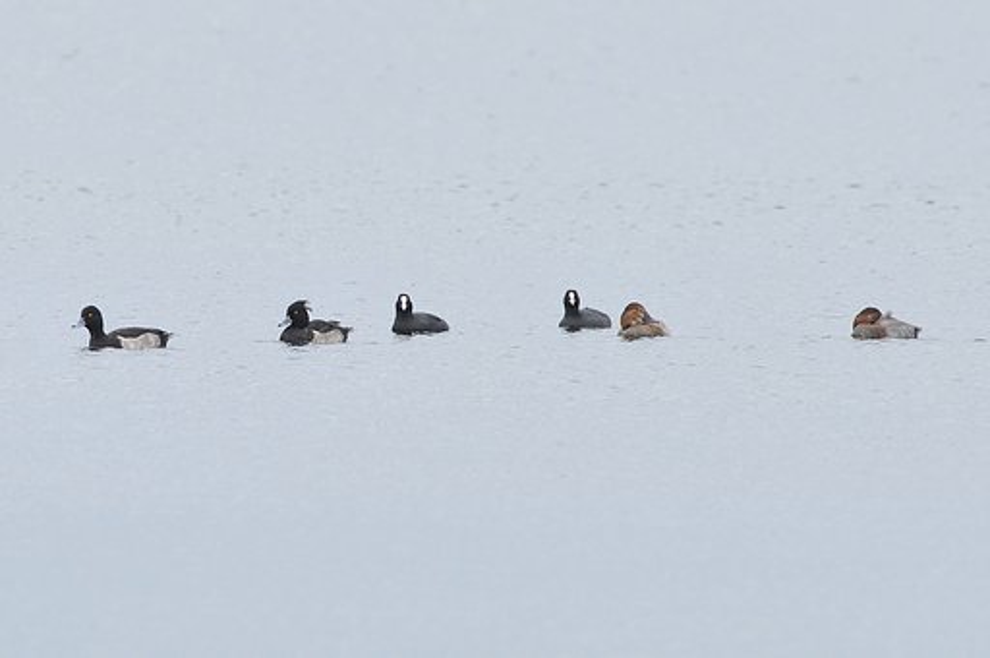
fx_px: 28838
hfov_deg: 2.0
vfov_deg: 1.3
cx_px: 495
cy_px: 329
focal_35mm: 1050
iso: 400
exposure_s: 1/200
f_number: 8
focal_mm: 700
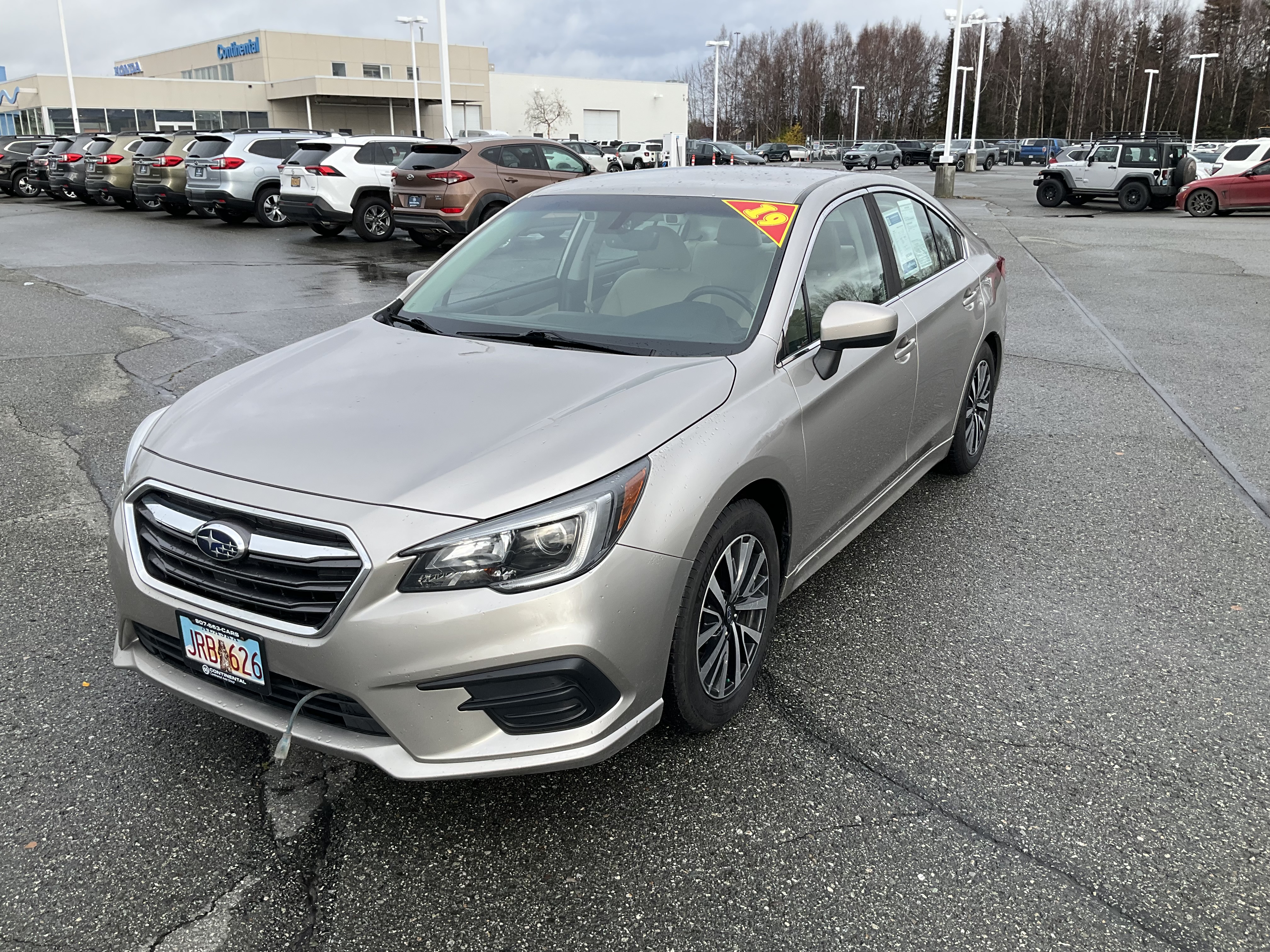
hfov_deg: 61.7
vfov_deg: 48.2
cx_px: 635
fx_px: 1064
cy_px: 476
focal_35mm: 29
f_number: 1.8
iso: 25
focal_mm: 3
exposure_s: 1/551
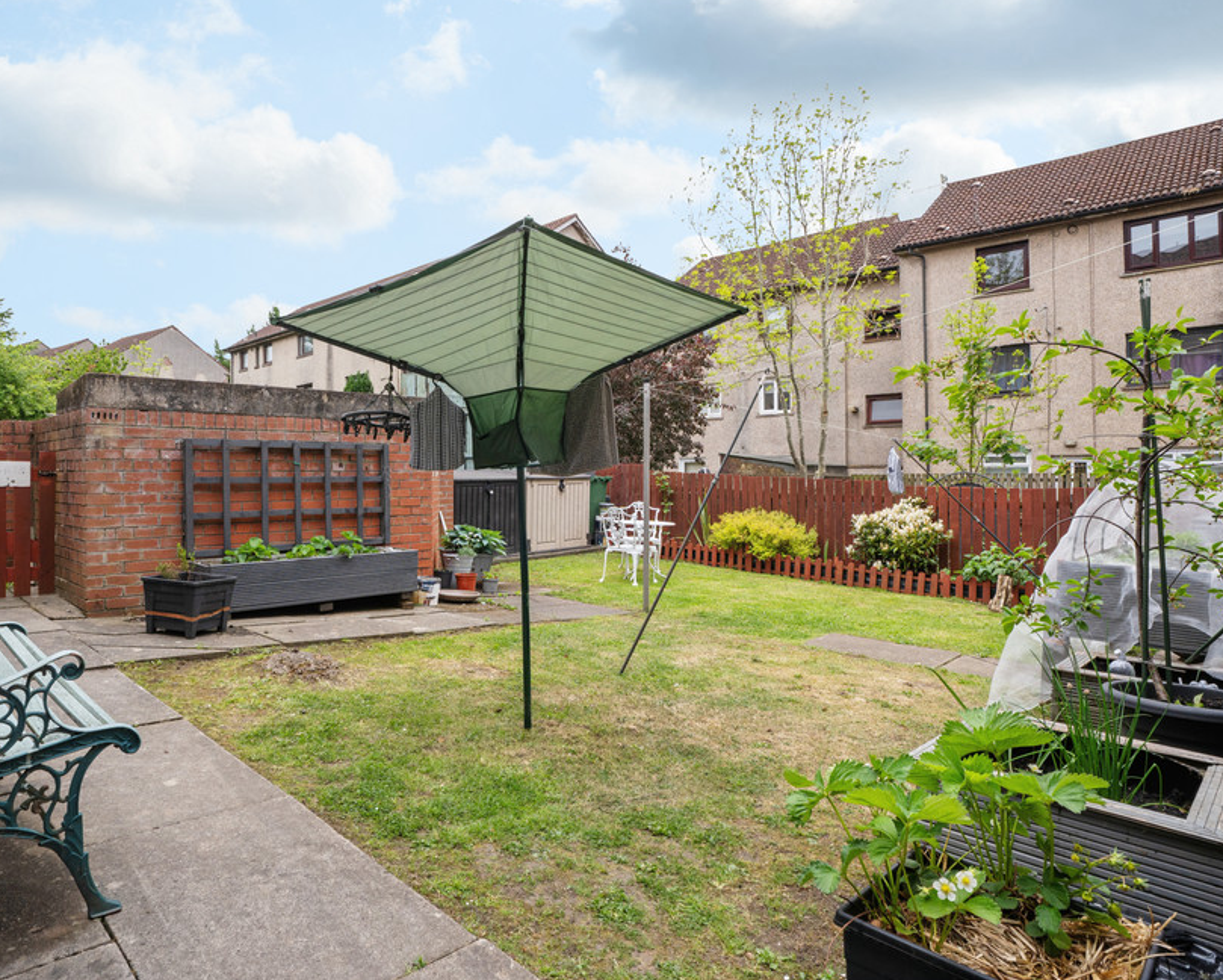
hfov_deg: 81.2
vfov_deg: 69.2
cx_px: 538
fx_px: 710
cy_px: 473
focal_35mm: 20
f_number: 8
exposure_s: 1/80
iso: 250
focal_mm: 11
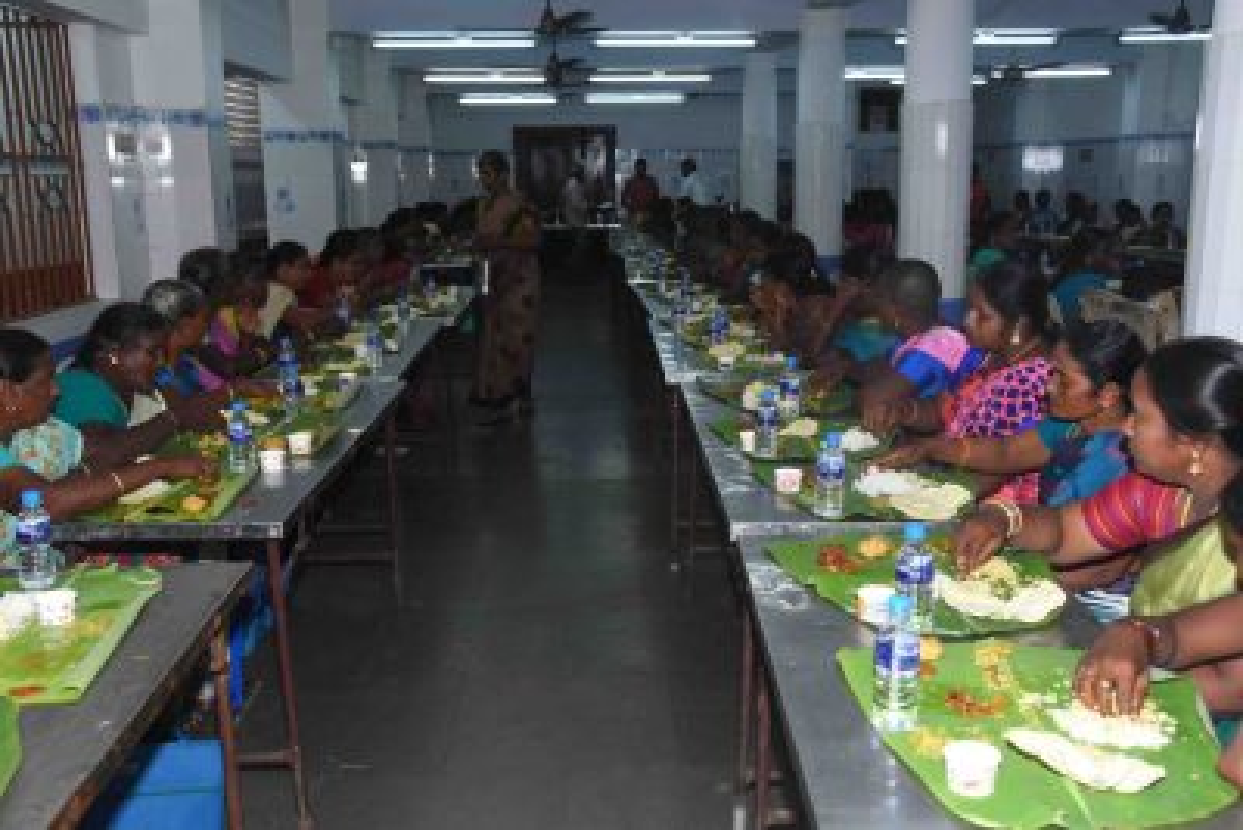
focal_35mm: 36
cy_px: 415
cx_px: 622
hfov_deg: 53.1
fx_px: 1243
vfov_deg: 36.9
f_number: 6.3
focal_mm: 24
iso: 1250
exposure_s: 1/160
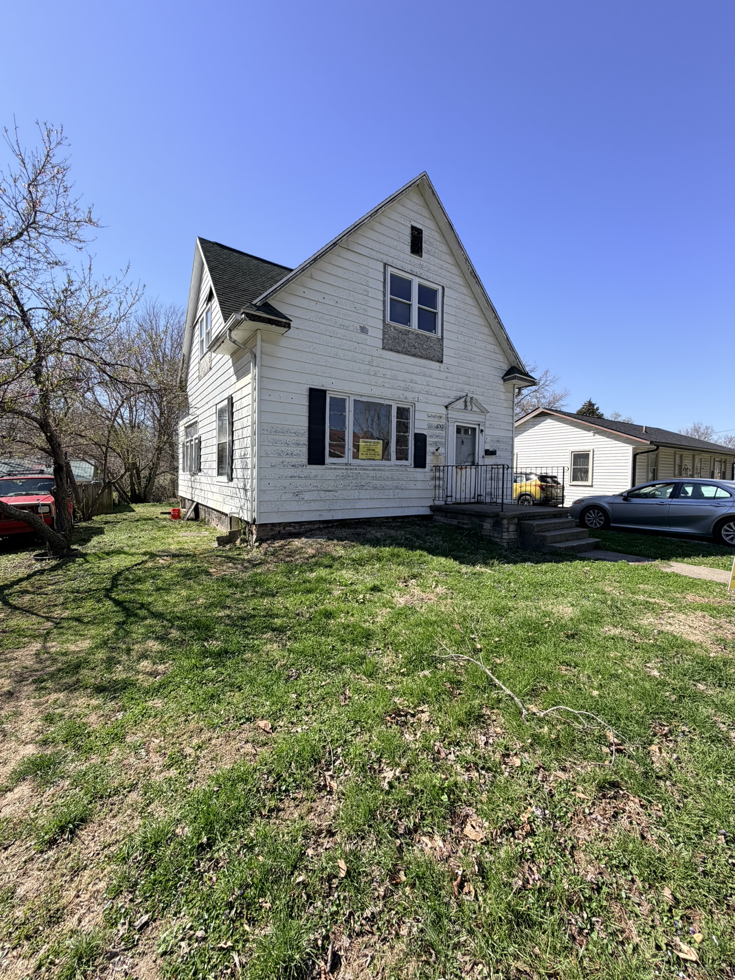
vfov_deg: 102.1
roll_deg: -1.3
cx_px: 368
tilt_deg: -2.4
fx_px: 396
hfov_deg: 85.7
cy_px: 490
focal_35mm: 14
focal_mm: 2.22
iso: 32
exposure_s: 1/770
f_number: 2.2
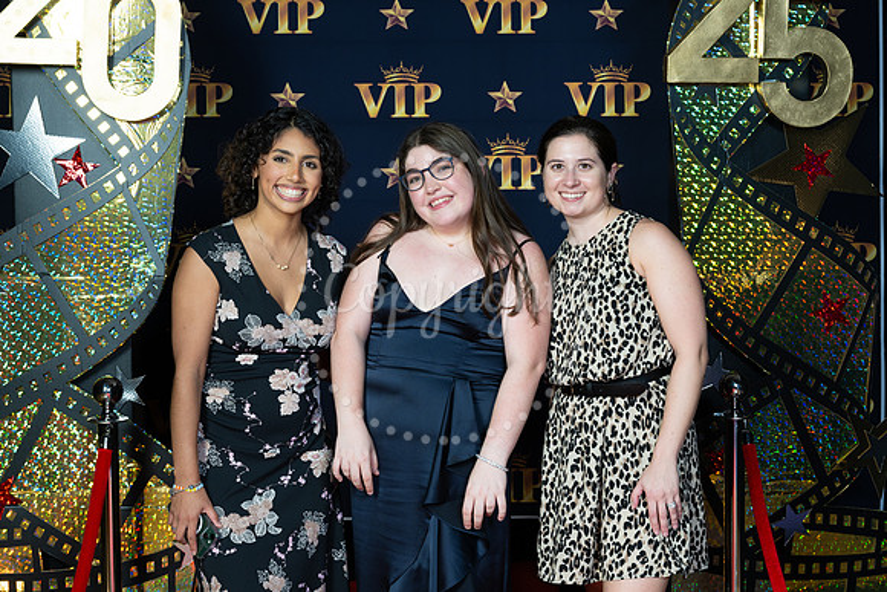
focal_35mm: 56
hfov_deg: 35.6
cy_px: 296
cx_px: 444
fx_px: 1380
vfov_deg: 24.2
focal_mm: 56
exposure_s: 1/100
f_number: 8
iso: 320
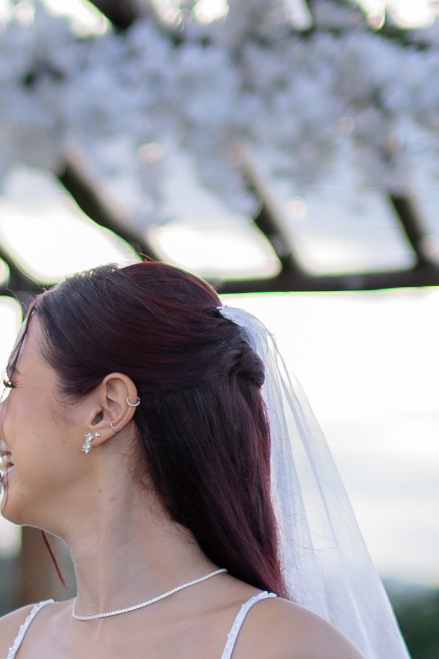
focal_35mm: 181
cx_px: -198
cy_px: 578
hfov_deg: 7.5
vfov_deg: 11.3
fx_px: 3312
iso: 500
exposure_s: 1/3200
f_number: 1.4
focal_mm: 35
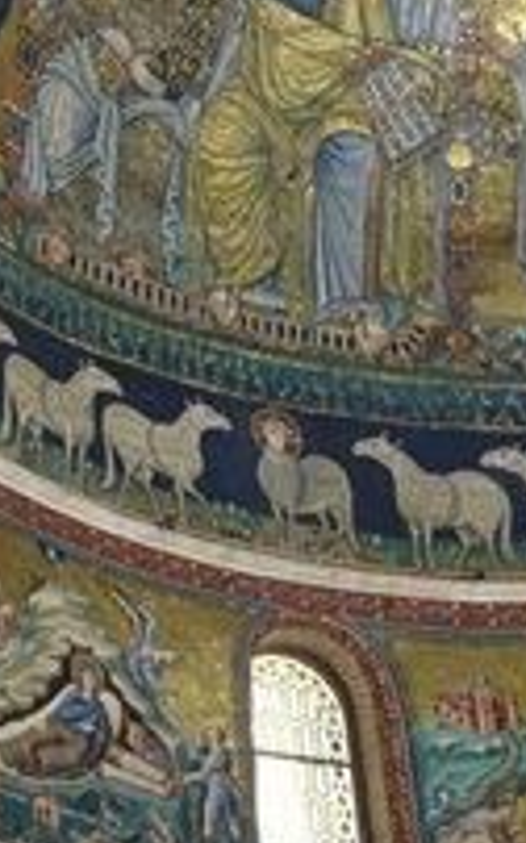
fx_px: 2894
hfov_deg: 10.4
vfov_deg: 16.5
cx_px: 188
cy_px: 246
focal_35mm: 126
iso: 640
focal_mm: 6.8
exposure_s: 1/40
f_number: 4
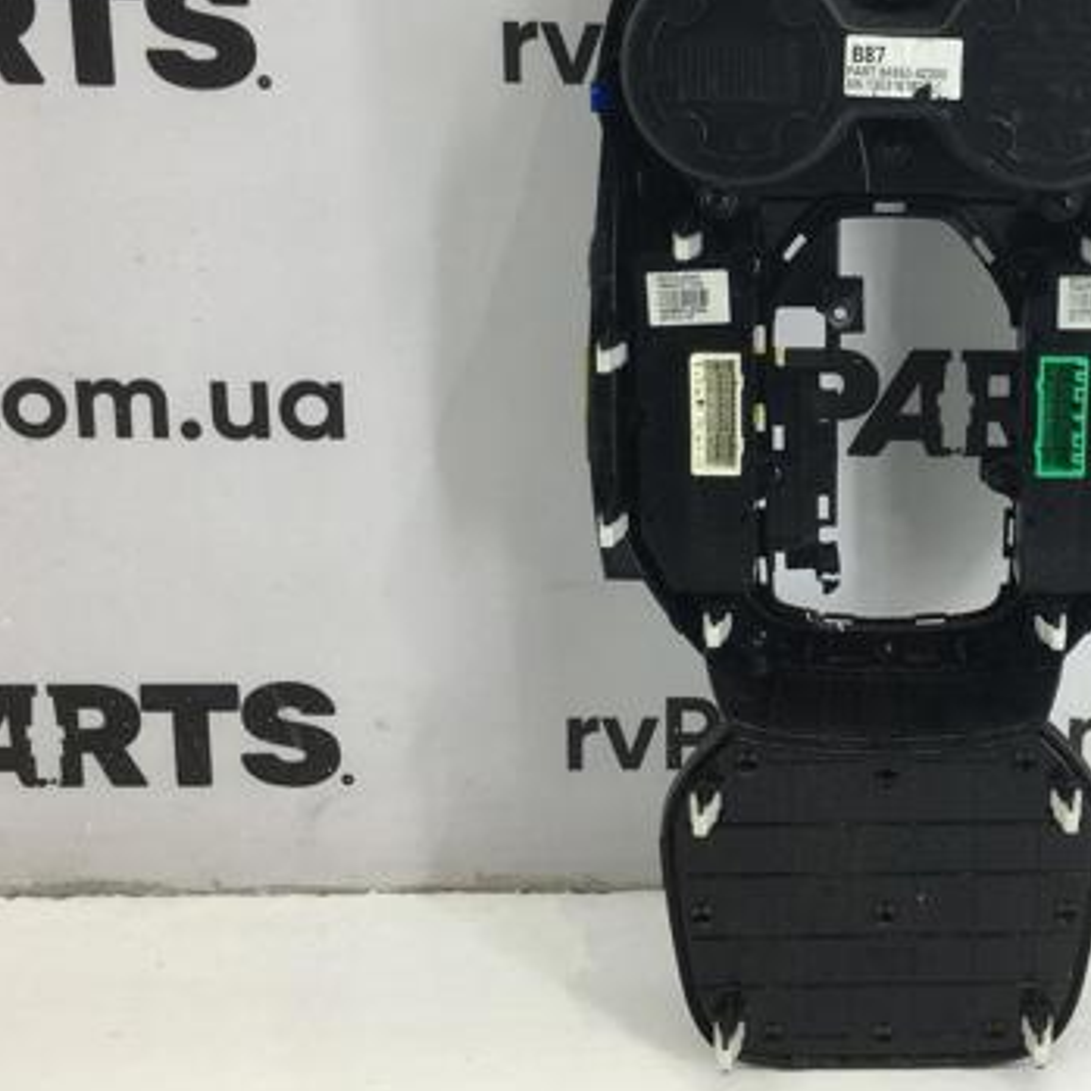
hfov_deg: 34.4
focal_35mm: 47
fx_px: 1676
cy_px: 372
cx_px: 941
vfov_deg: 35.7
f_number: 2.2
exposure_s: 1/50
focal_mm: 4.15
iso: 25
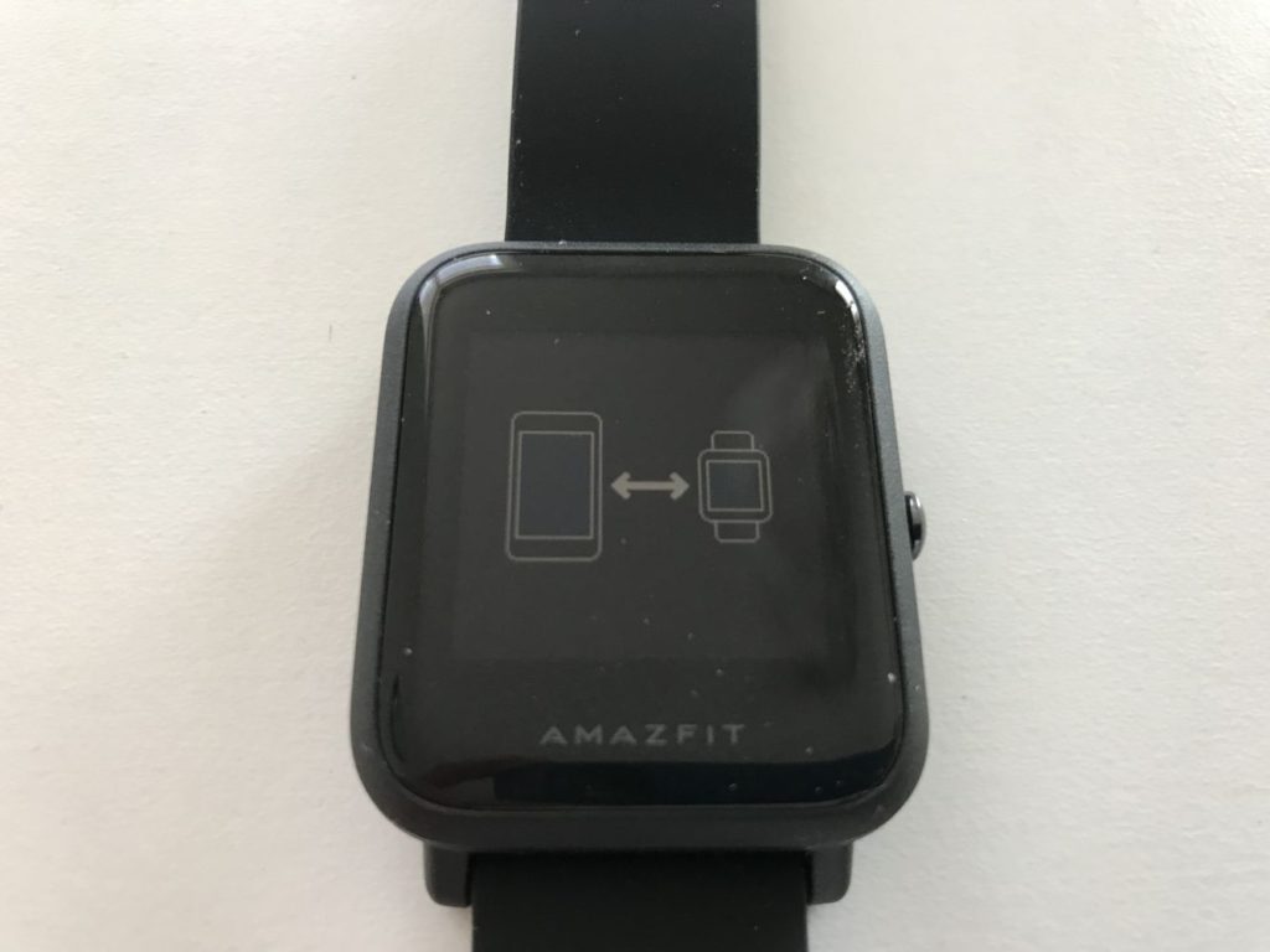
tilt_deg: -66.5
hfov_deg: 63.4
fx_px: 1027
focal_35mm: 28
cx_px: 635
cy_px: 476
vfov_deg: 49.7
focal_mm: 3.99
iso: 32
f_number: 1.8
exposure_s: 1/33
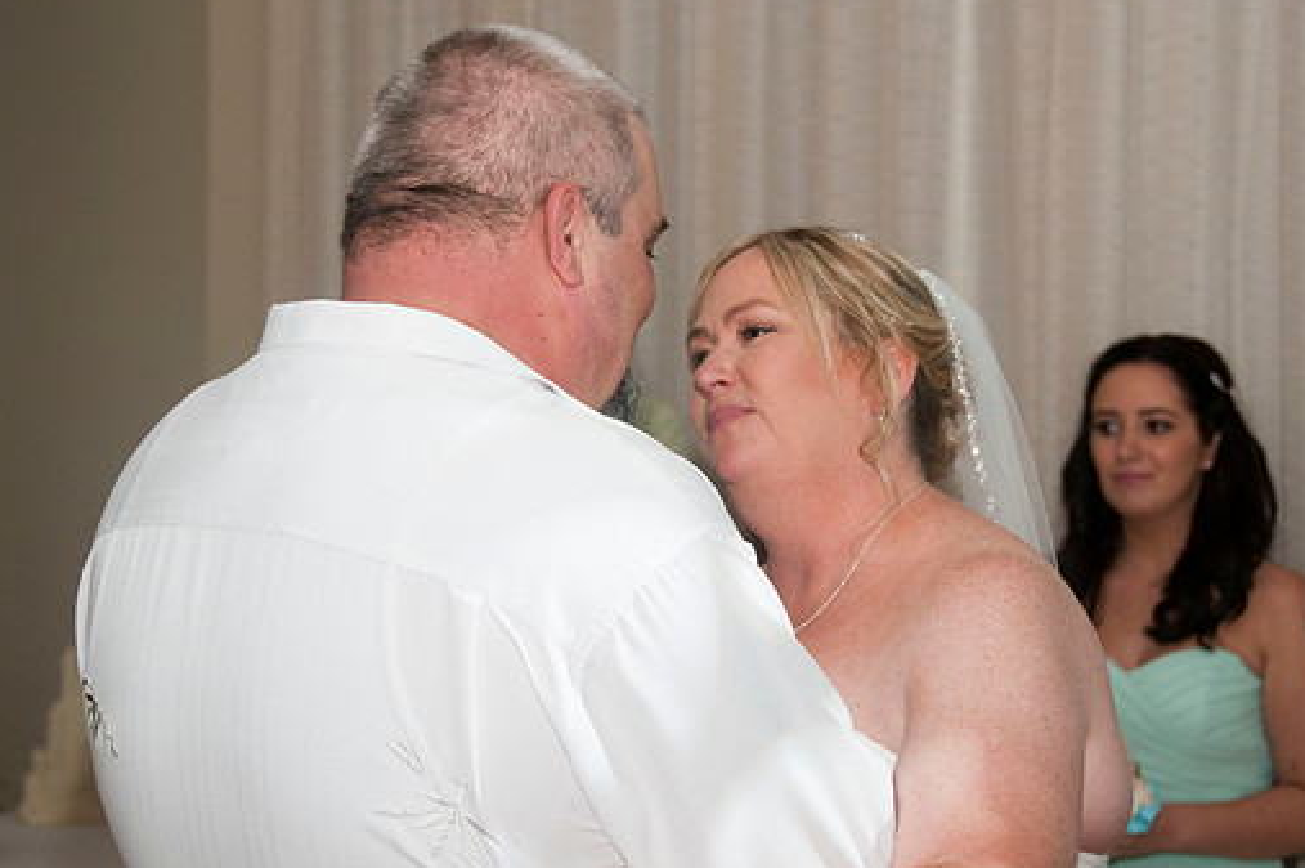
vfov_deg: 14.2
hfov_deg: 21.3
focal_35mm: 96
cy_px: 421
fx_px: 3477
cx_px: 638
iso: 400
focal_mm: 56
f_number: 5.6
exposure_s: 1/250
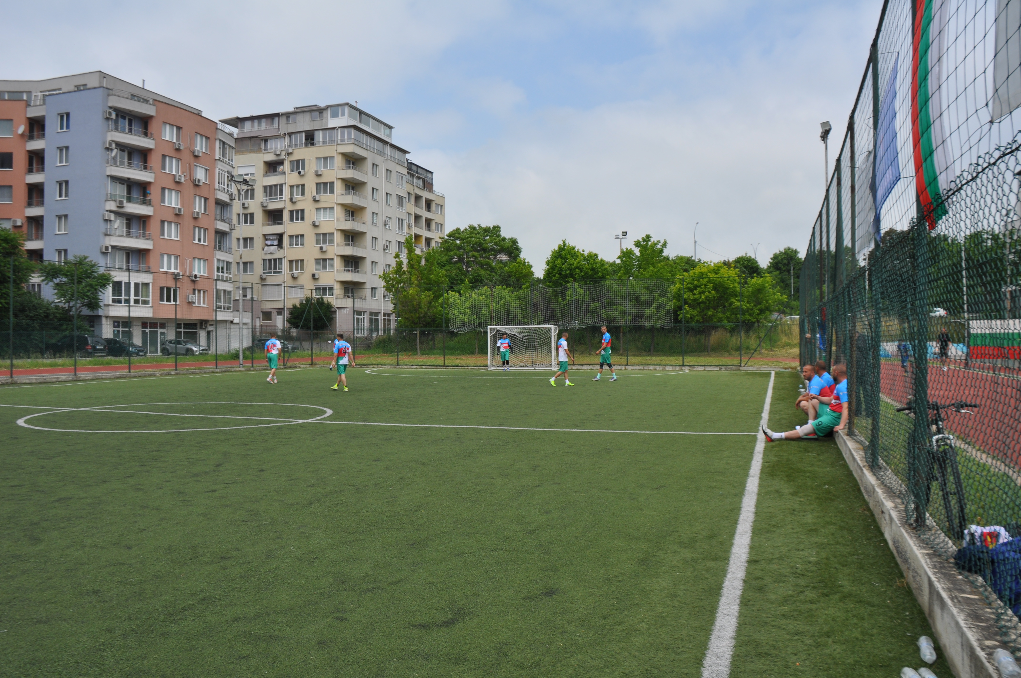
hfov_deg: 67.4
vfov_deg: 47.8
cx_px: 510
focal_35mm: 27
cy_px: 339
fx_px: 765
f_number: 9
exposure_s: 1/320
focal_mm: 18
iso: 200
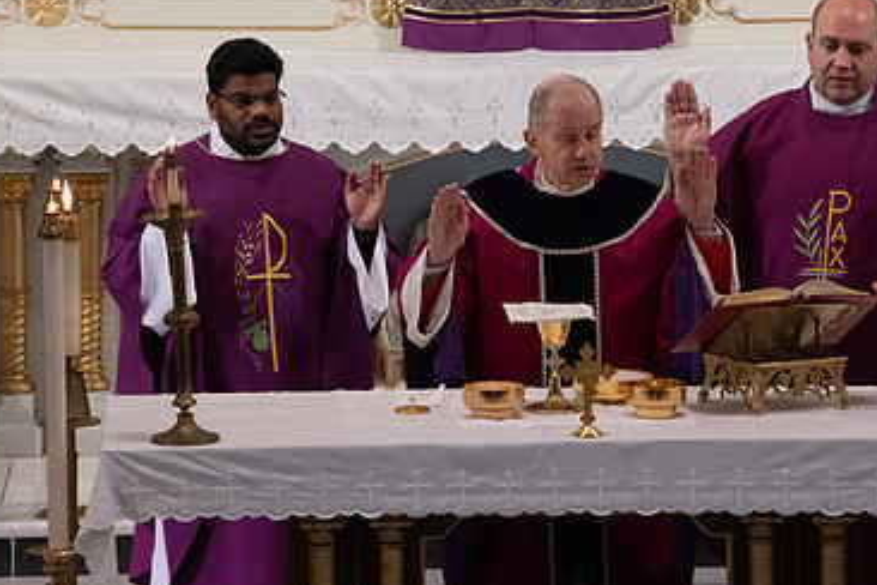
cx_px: 508
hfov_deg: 4.3
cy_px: 183
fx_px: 11595
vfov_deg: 2.9
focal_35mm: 476
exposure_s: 1/100
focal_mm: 300
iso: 4000
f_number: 9
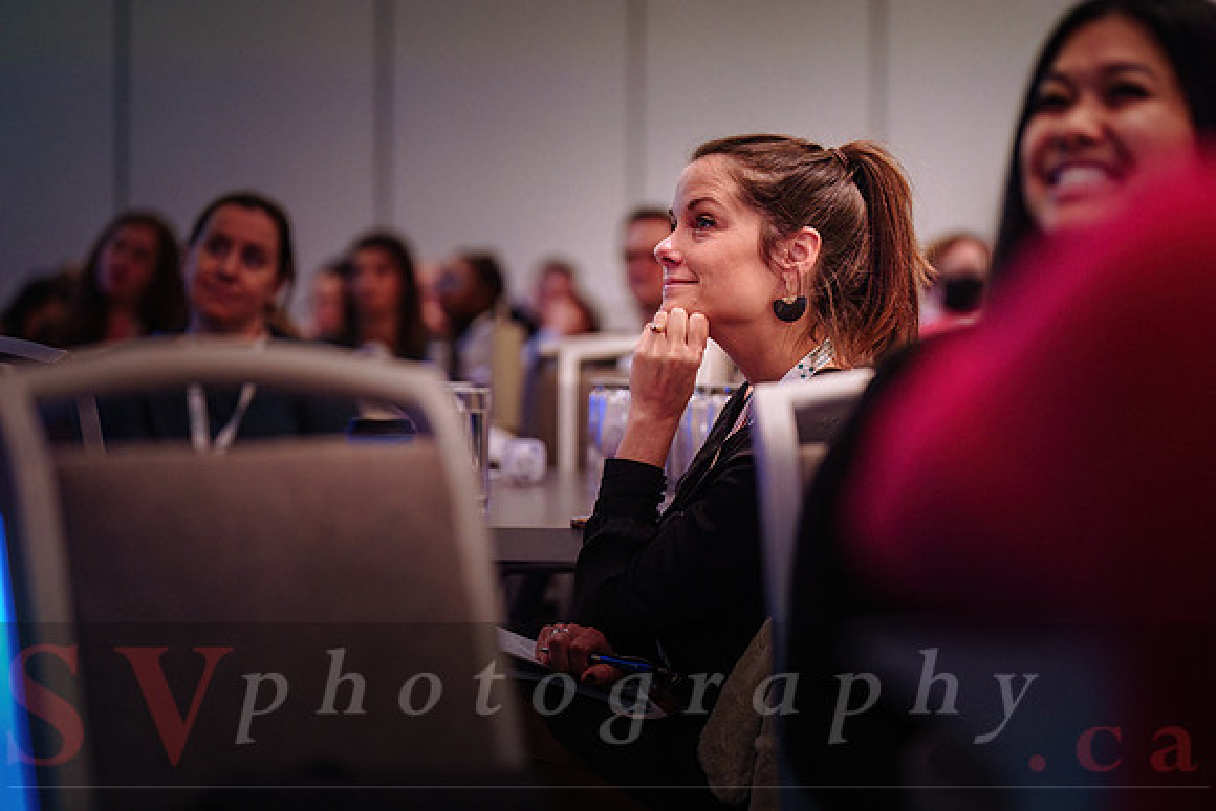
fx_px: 3480
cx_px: 608
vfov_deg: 13.3
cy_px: 406
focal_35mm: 103
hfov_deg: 19.8
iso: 3200
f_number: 2.8
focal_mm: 103
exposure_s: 1/250
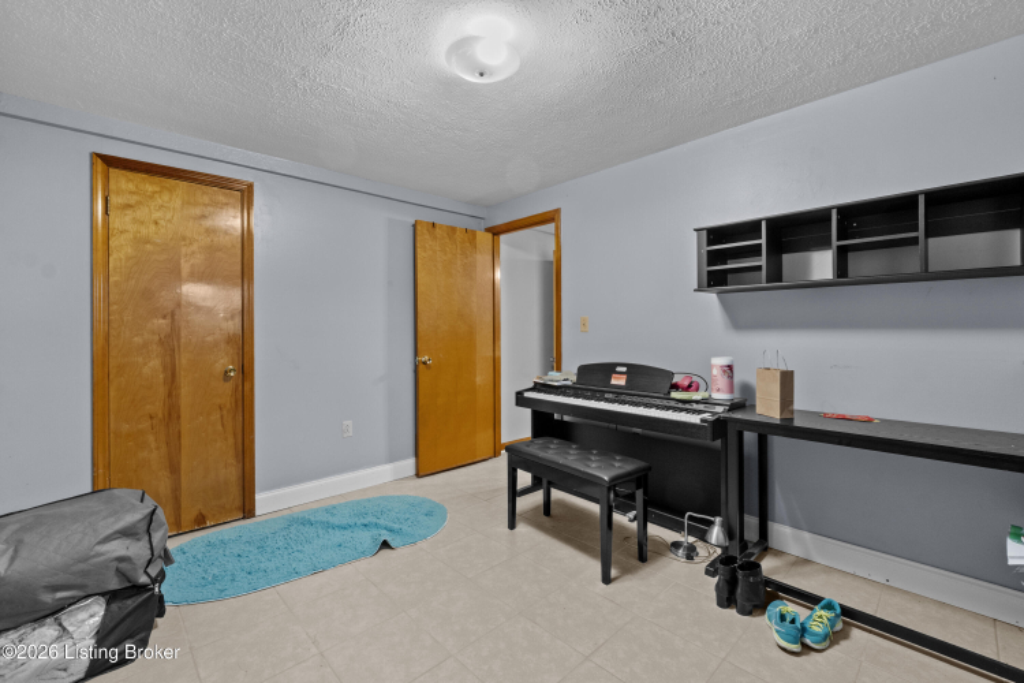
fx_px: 427
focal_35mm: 15
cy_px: 342
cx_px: 512
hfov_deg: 100.4
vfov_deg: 77.3
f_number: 11
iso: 400
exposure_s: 3.2
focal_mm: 10
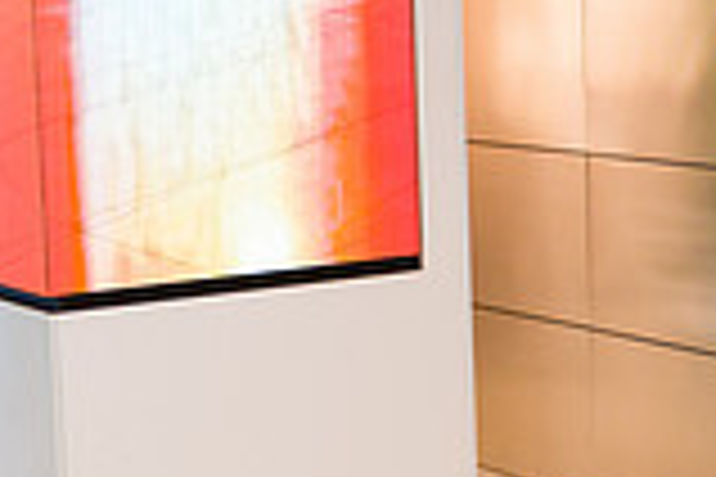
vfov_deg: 11.7
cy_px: 220
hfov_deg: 17.0
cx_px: 752
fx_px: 2327
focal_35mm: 117
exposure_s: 1/200
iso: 800
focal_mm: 32
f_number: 3.2
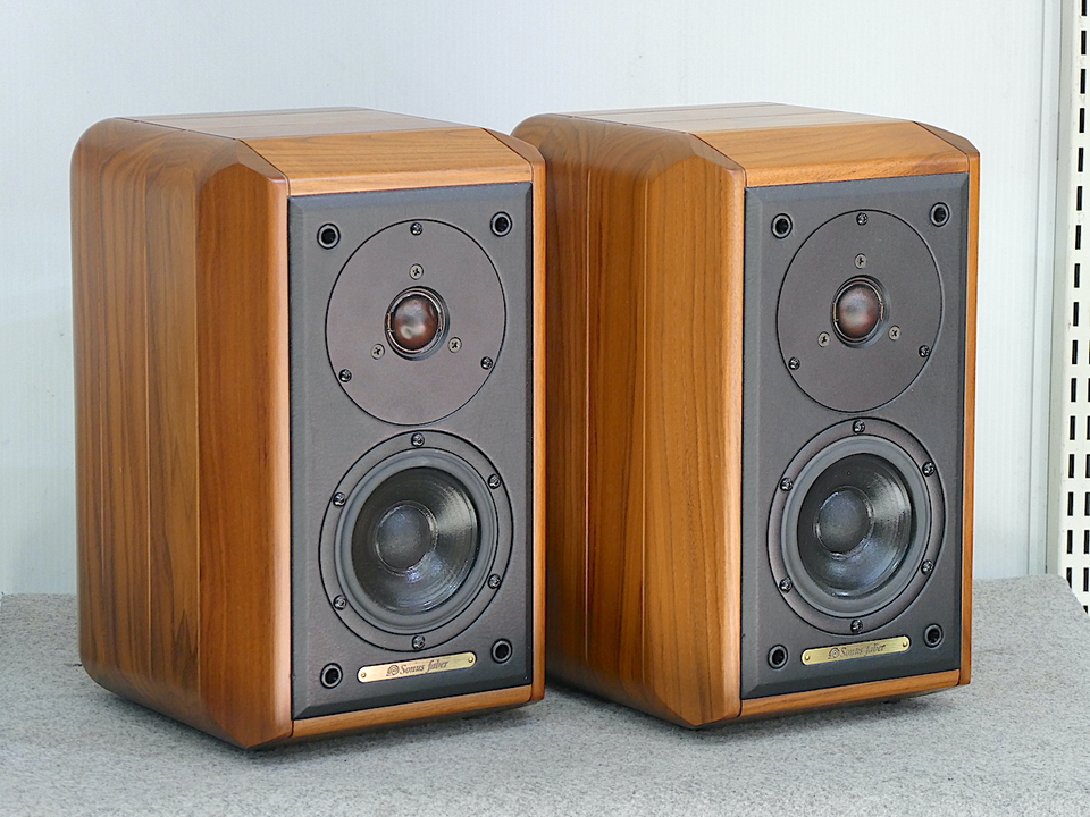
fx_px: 3905
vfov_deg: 12.0
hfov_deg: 15.9
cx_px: 545
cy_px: 408
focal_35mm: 124
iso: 200
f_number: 5.2
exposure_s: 1/13
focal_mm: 22.3
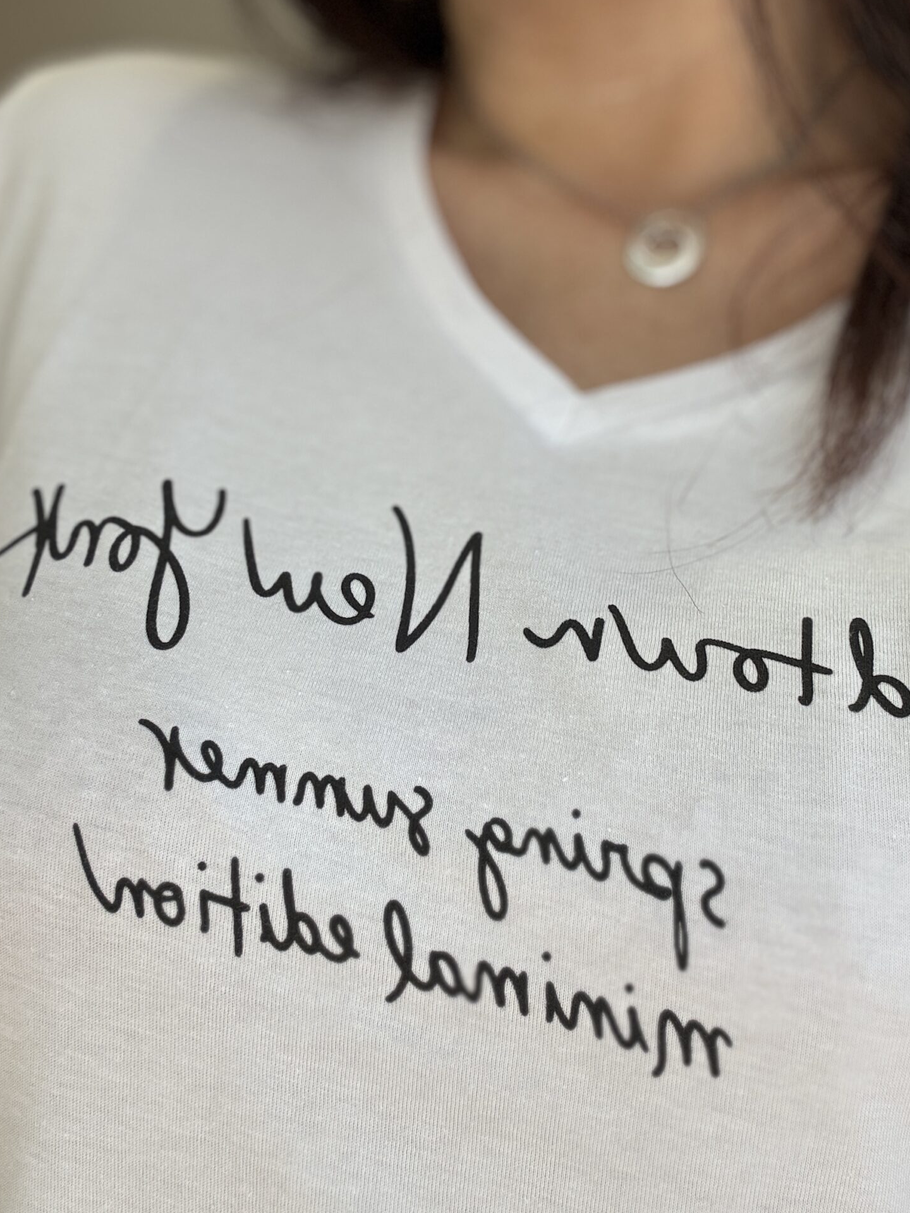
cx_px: 528
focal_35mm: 40
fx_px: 1402
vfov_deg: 46.8
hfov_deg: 35.9
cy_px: 600
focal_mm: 2.69
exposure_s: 1/133
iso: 20
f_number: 1.9
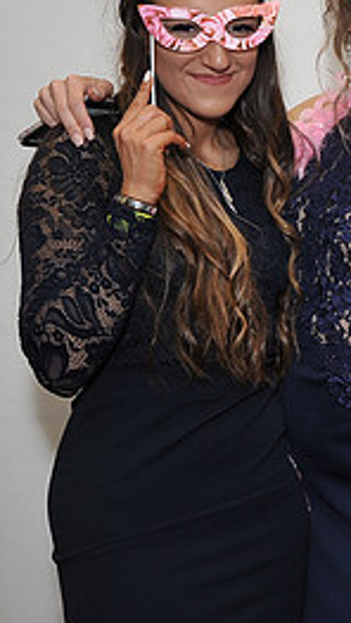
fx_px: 1604
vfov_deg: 21.9
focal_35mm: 97
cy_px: 182
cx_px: 676
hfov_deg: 11.4
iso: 800
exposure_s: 1/60
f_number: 6.3
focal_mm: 42
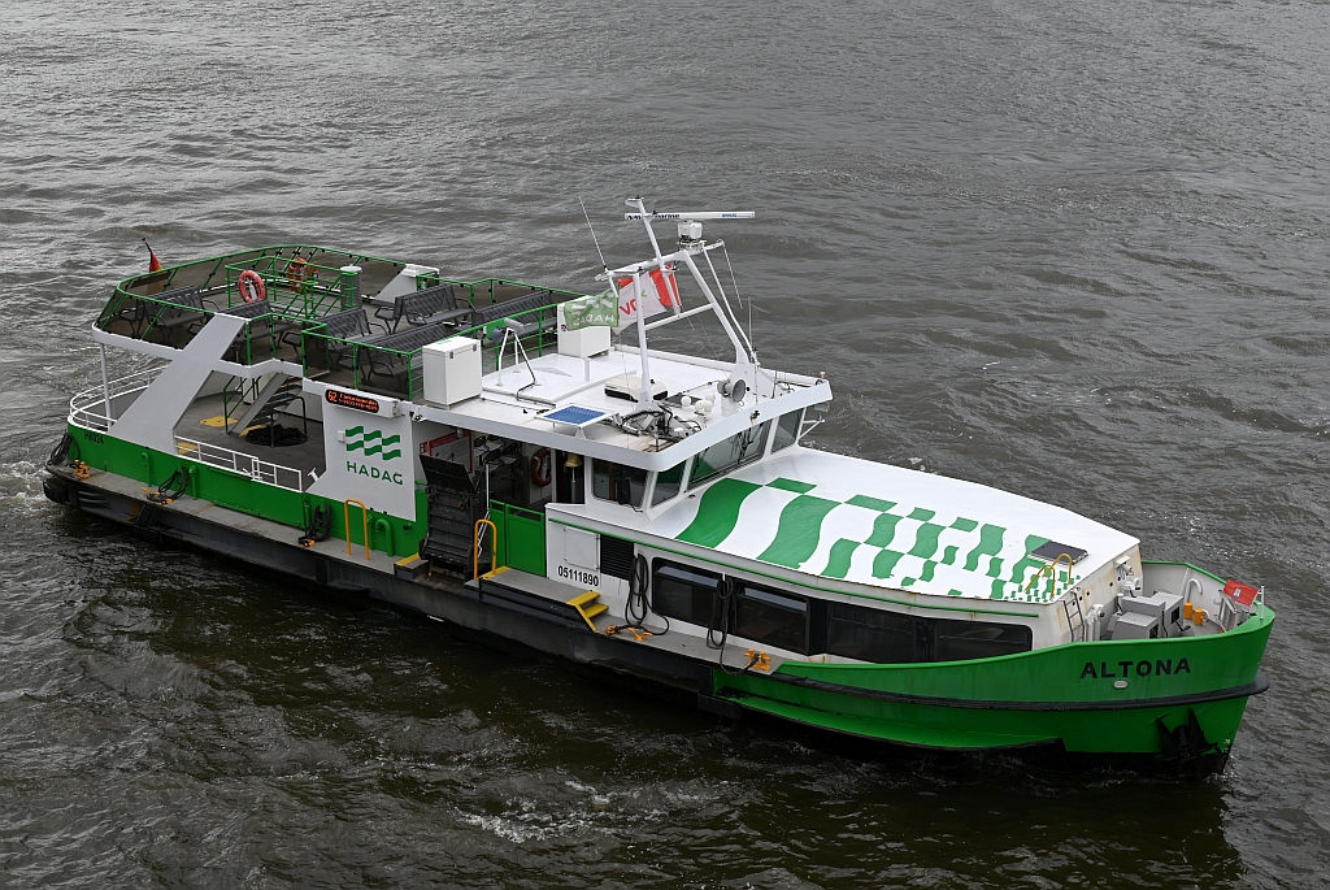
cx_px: 665
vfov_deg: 28.1
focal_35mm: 48
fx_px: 1775
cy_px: 445
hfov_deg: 41.1
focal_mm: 48
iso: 100
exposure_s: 1/400
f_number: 7.1
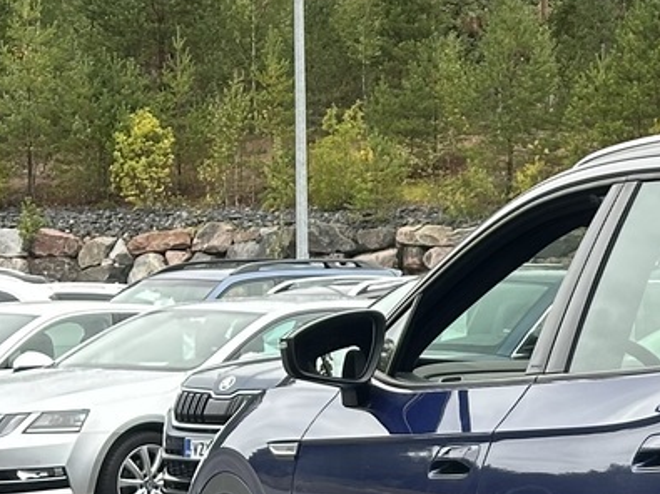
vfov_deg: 8.5
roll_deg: +0.2
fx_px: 3336
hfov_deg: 10.9
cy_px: 406
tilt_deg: -2.4
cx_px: 998
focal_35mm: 175
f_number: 1.78
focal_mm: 6.86
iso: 80
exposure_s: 1/172
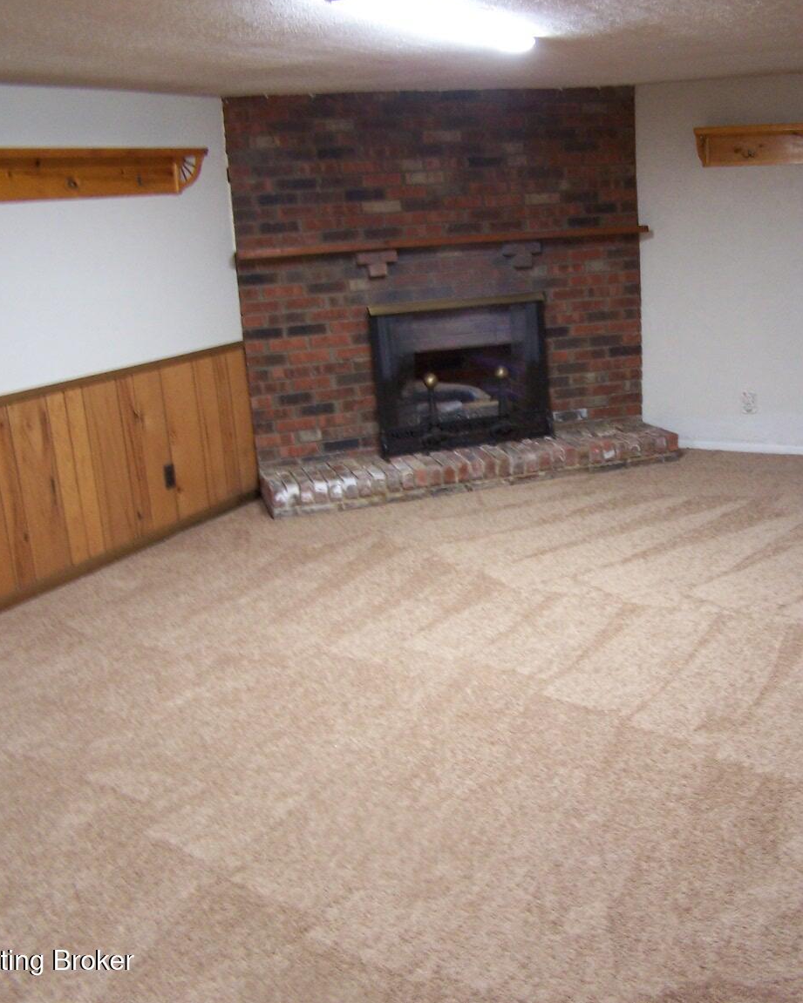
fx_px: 1485
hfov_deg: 30.0
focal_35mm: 50
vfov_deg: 37.3
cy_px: 498
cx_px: 546
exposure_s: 1/8
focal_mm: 6.3
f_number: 2.8
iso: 140
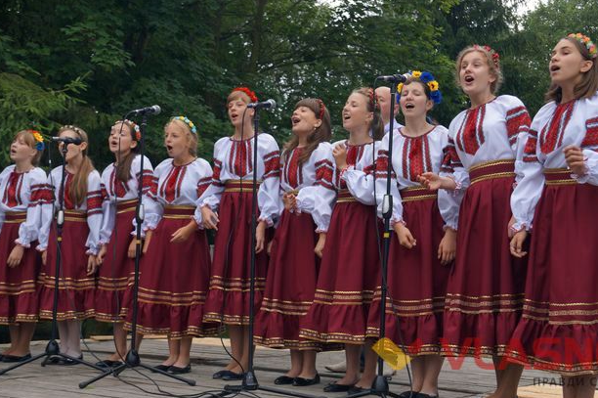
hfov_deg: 41.1
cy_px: 221
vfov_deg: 28.0
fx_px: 797
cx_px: 313
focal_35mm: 48
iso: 100
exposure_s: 1/200
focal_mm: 28
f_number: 4.5
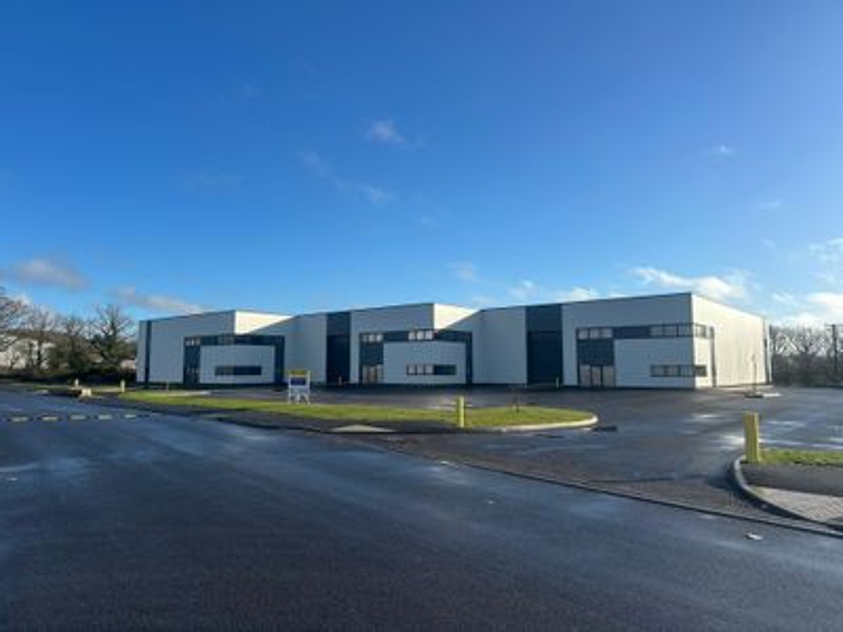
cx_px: 422
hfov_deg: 71.6
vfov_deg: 56.8
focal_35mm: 24
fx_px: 584
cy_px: 316
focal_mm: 6.86
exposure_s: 1/4545
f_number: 1.78
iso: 80
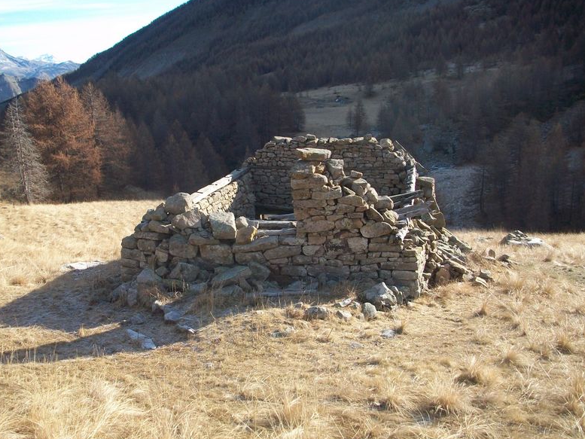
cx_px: 294
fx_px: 592
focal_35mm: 35
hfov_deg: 52.6
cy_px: 218
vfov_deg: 40.7
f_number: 2.8
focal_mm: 5.7
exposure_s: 1/500
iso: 80
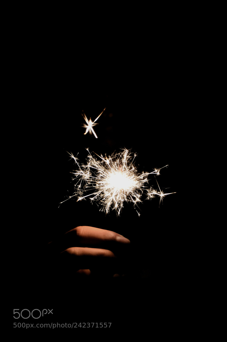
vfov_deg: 29.9
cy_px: 171
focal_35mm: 68
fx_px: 639
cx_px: 114
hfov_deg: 20.1
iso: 800
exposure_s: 1/10
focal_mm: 45
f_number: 5.3
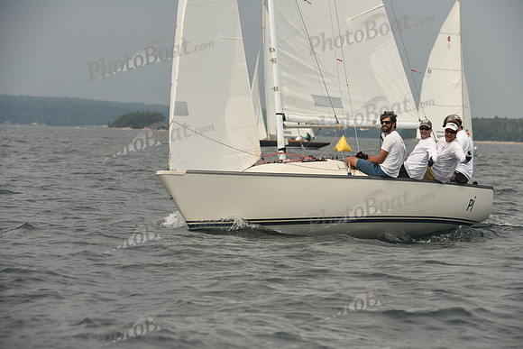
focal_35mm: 200
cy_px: 174
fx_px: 2906
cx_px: 262
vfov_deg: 6.9
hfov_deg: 10.3
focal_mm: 200
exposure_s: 1/1000
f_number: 6.3
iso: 250
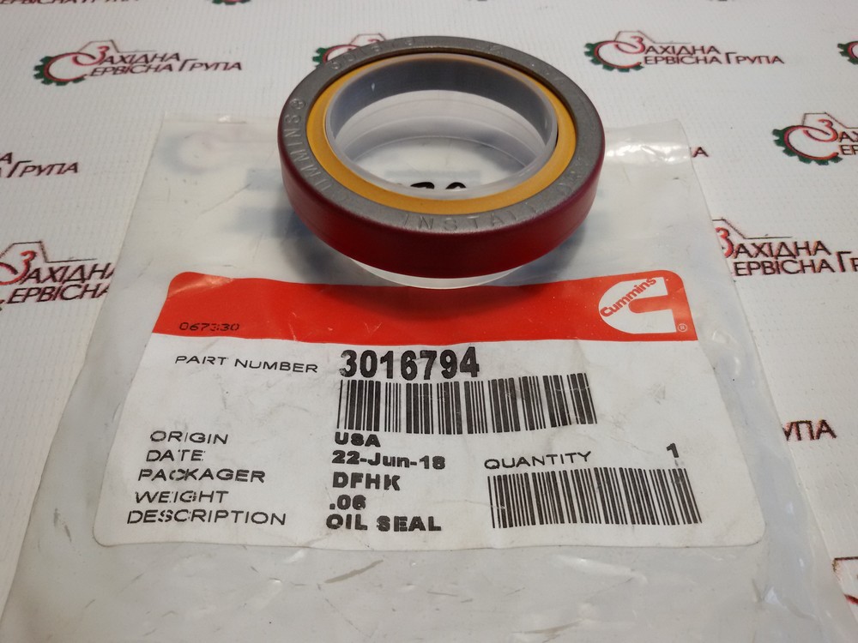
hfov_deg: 58.4
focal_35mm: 31
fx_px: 768
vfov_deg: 45.4
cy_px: 322
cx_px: 429
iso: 64
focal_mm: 2.93
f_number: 2.4
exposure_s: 1/100
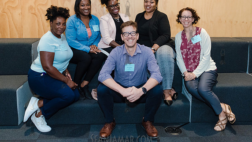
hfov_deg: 58.0
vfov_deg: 34.2
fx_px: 227
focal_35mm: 34
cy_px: 41
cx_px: 121
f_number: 4.5
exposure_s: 1/250
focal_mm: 24
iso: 2500
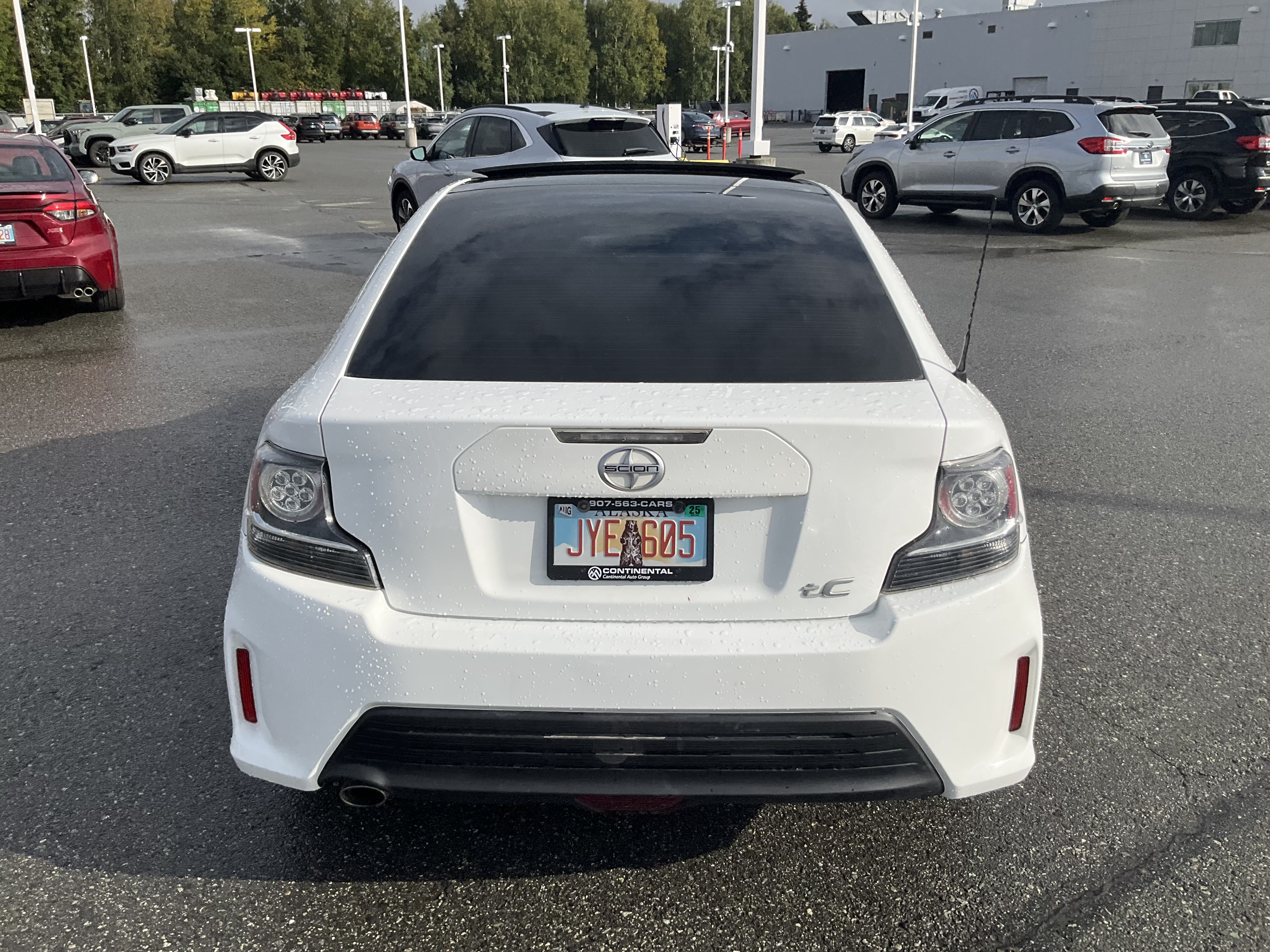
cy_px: 476
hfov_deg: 61.7
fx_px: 1064
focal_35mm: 29
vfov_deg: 48.2
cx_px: 635
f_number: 1.8
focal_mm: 3
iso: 25
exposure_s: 1/3322
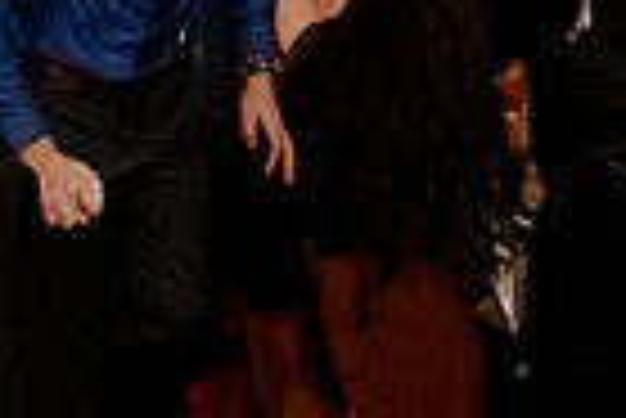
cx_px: 587
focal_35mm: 153
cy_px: -98
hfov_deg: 13.3
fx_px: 2663
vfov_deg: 8.9
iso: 5000
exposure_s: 1/200
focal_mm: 29
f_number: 2.8
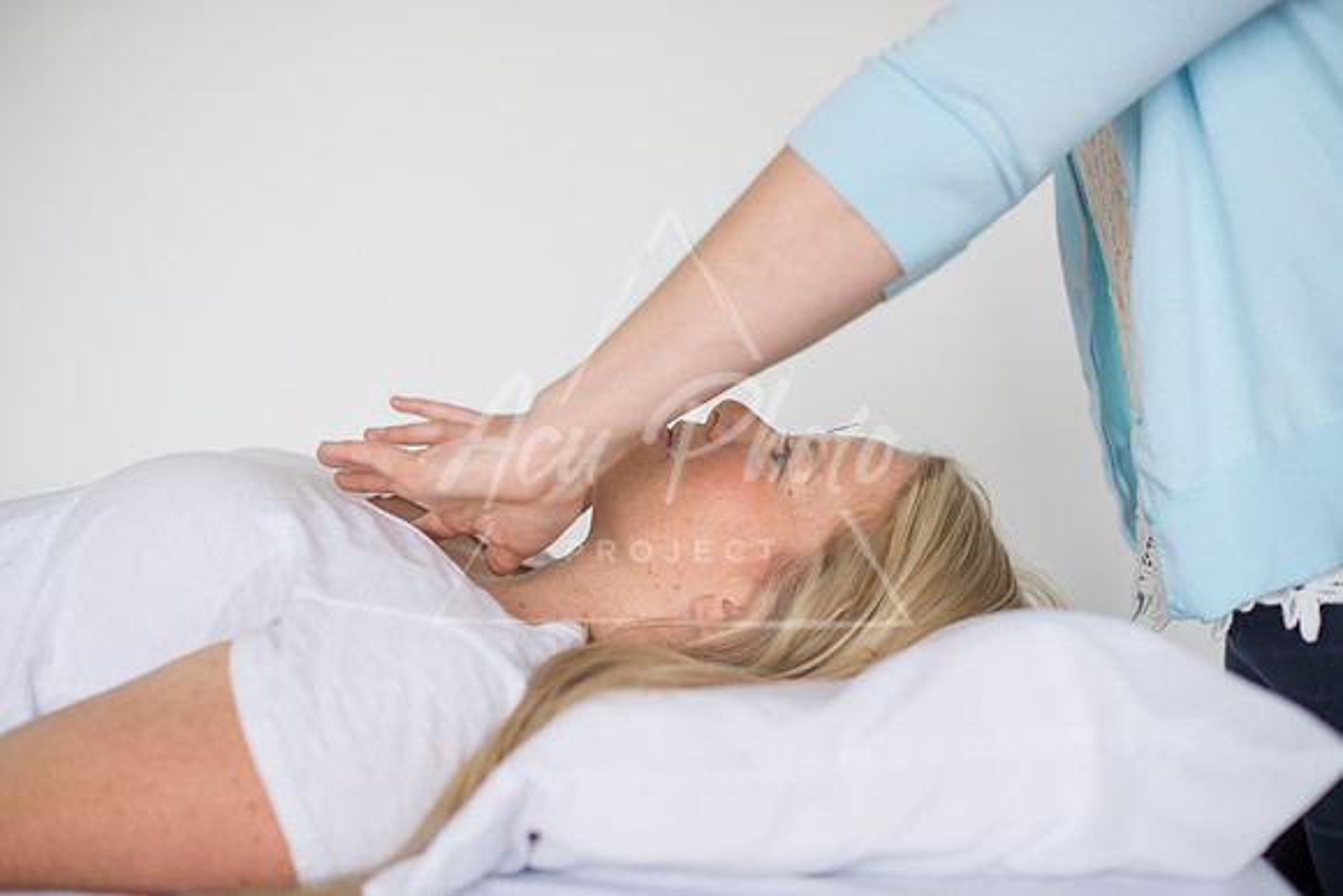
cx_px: 672
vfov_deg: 27.0
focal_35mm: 50
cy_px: 448
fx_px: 1866
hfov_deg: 39.6
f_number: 2.5
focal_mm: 50
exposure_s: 1/320
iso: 200
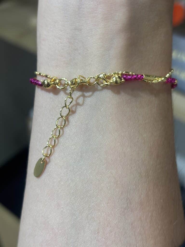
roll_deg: +1.3
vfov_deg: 36.8
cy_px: 124
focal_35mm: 52
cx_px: 92
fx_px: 371
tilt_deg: -40.4
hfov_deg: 28.0
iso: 40
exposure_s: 1/100
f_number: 1.6
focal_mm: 5.96
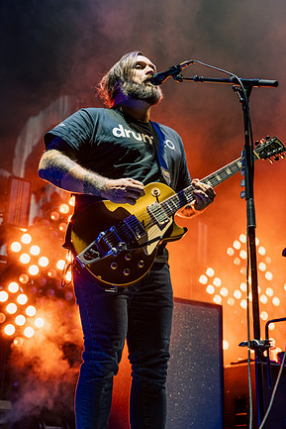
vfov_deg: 36.9
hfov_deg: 25.1
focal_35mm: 54
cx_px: 146
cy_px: 220
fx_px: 643
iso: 1600
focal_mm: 52
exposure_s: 1/160
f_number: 4
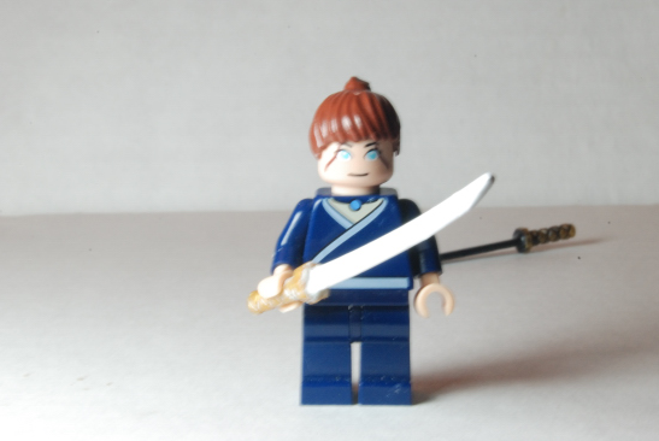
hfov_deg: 21.1
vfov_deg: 14.2
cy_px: 186
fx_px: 1770
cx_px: 364
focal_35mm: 97
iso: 640
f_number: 36
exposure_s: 1/6
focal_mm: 55
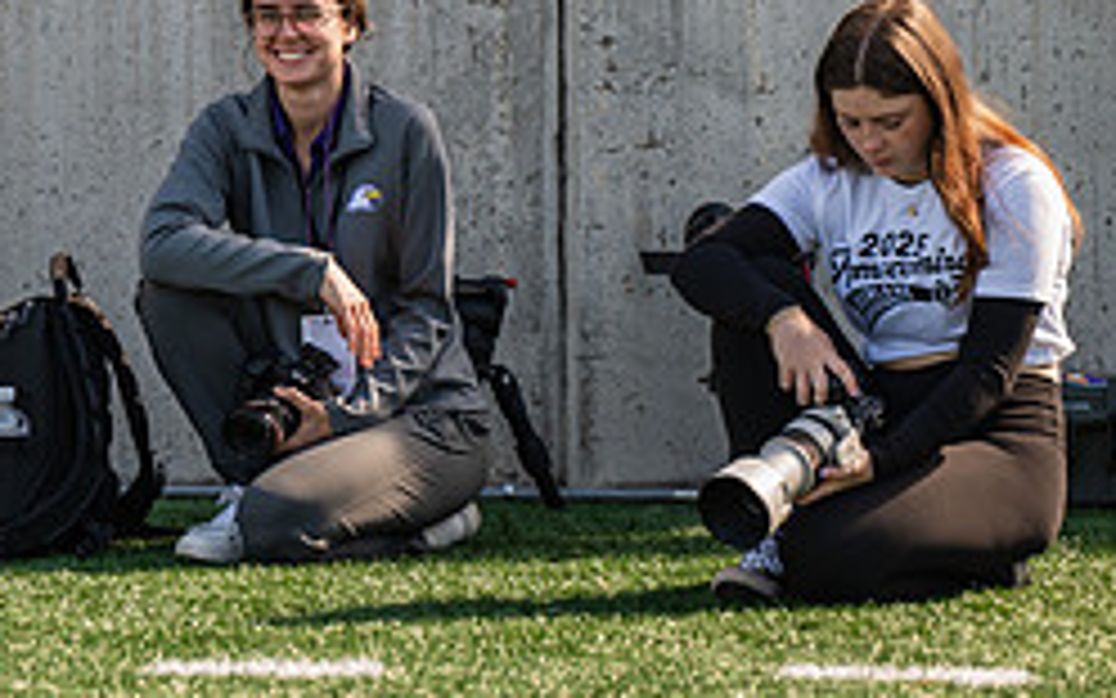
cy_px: -16
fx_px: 14477
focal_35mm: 476
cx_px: 202
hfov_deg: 4.4
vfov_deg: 2.8
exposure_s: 1/320
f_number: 3.5
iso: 125
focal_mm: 200
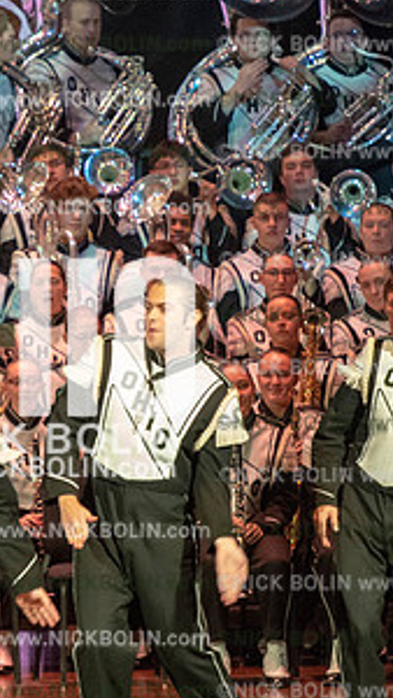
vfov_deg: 4.6
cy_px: 368
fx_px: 8605
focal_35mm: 465
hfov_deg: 2.6
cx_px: 30
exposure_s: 1/200
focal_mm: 230
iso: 8000
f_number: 5.6
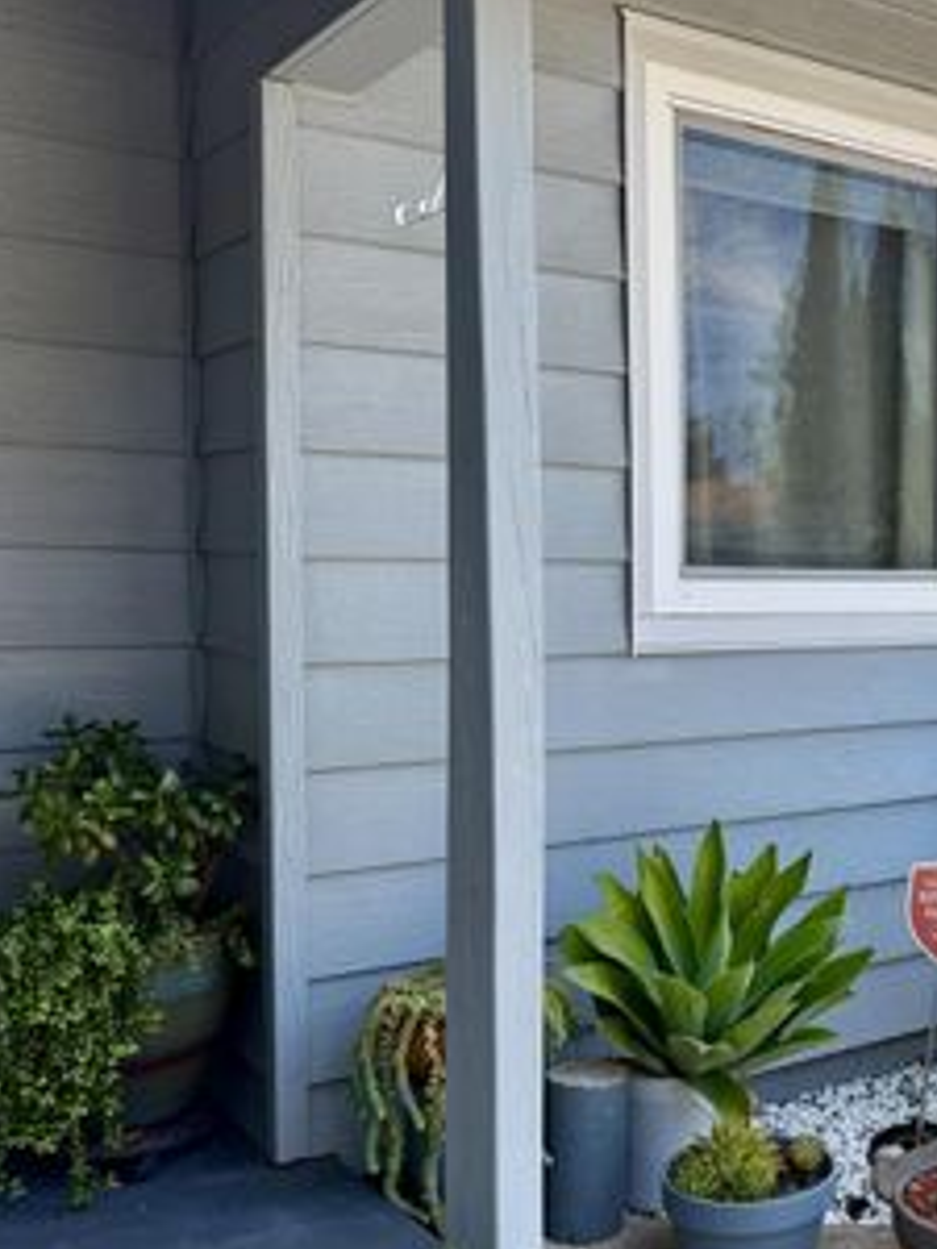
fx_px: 1444
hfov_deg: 31.9
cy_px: 639
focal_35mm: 40
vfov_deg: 46.8
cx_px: 1020
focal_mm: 6.76
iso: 80
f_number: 1.78
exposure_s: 1/780
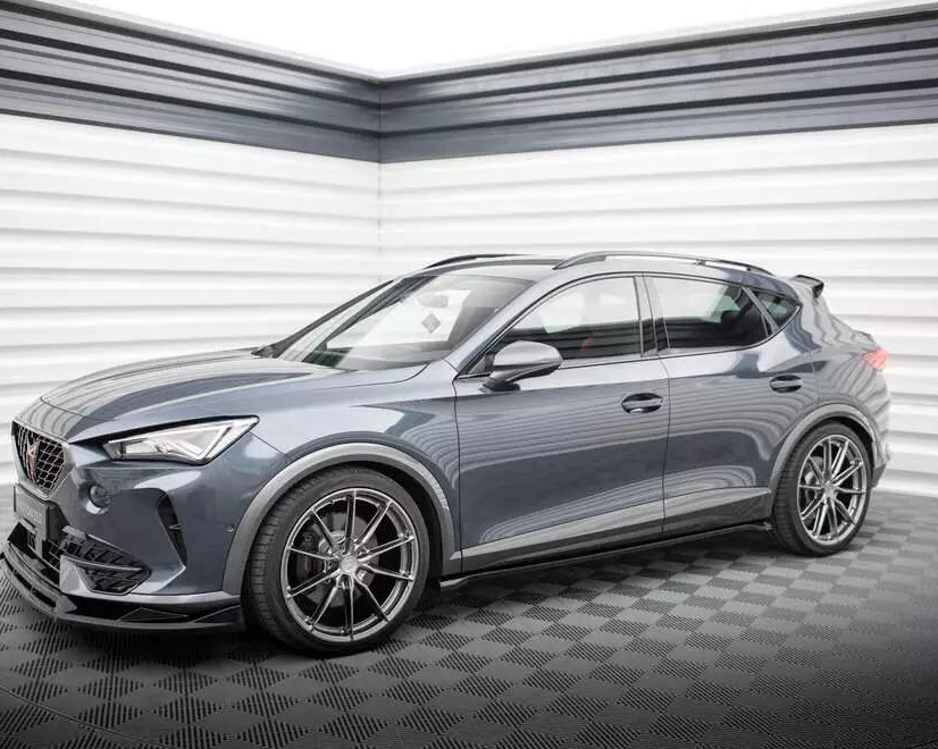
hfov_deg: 45.8
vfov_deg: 37.3
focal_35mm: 40
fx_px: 1110
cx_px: 454
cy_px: 376
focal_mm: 35
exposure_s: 1/100
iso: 500
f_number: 2.5
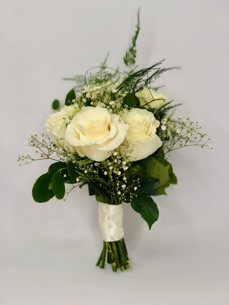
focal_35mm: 52
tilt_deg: -14.7
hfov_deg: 28.0
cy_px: 152
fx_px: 459
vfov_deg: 36.8
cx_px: 114
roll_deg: +4.2
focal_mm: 6
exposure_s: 1/100
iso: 20
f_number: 2.4
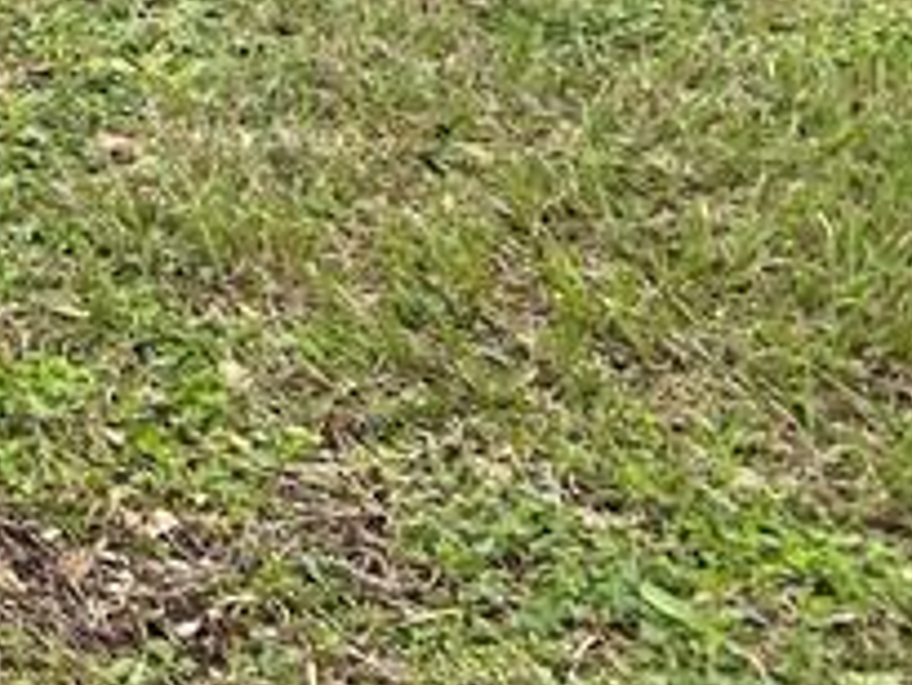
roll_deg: +1.3
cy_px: -512
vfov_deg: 10.8
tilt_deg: -8.5
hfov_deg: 12.7
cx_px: -1054
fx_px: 3427
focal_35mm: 130
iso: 50
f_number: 1.5
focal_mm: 5.7
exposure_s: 1/1224
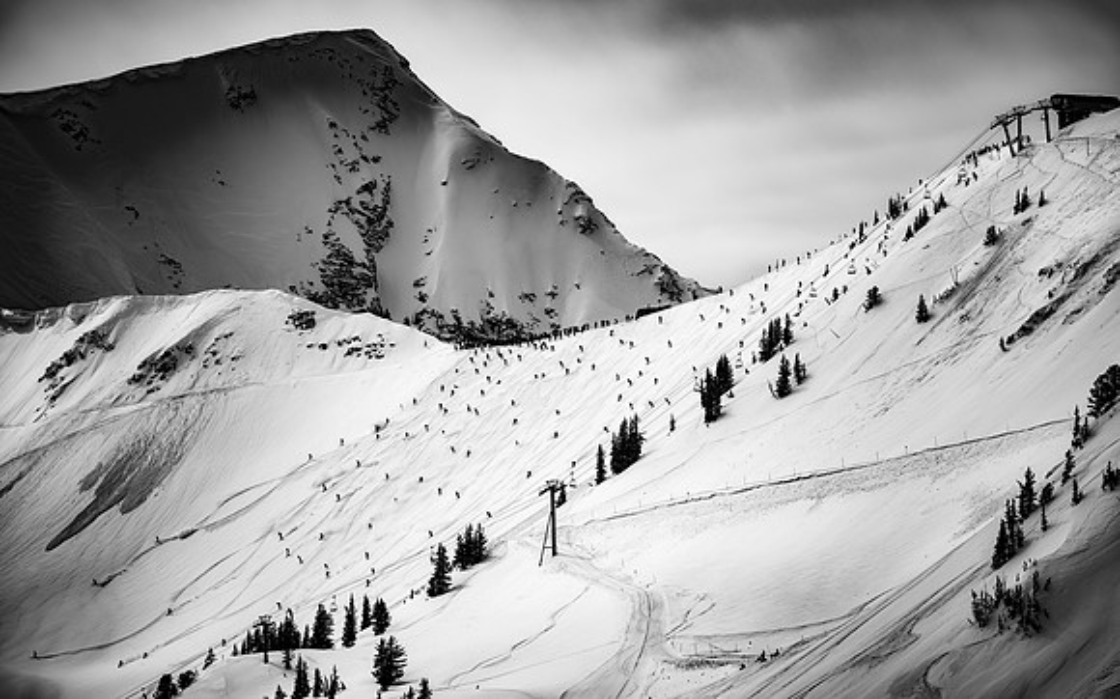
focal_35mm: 204
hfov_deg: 10.3
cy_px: 357
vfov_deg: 6.4
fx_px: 6221
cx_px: 560
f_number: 3.2
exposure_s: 1/4000
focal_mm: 200
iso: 100
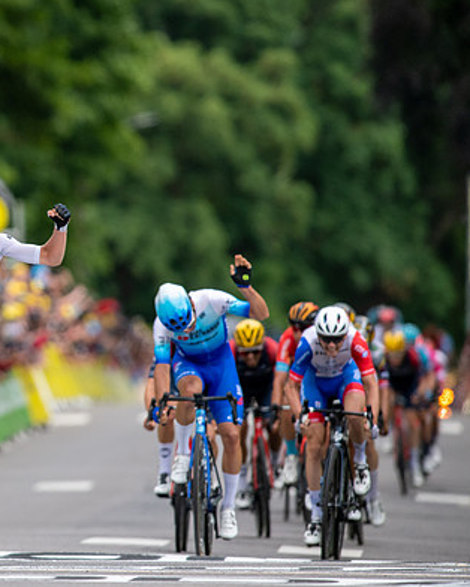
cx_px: -44
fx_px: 13413
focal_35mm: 772
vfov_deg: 2.5
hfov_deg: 2.0
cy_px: 259
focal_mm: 420
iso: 400
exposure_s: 1/1000
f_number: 4
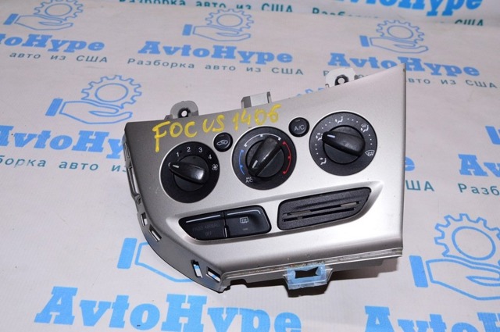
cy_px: 166
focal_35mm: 38
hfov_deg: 51.3
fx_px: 520
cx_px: 250
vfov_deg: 35.4
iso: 1600
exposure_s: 1/200
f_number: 8
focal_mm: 25
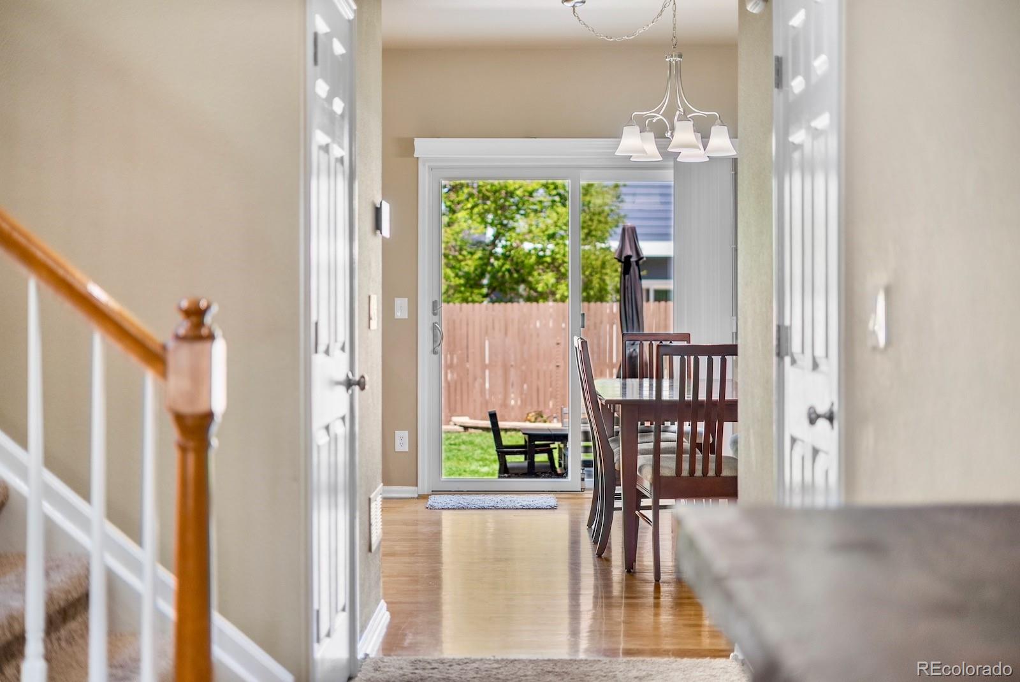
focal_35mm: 50
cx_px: 510
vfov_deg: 27.0
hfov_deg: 39.6
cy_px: 341
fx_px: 1418
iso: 200
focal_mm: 50
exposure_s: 1/1600
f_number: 1.8
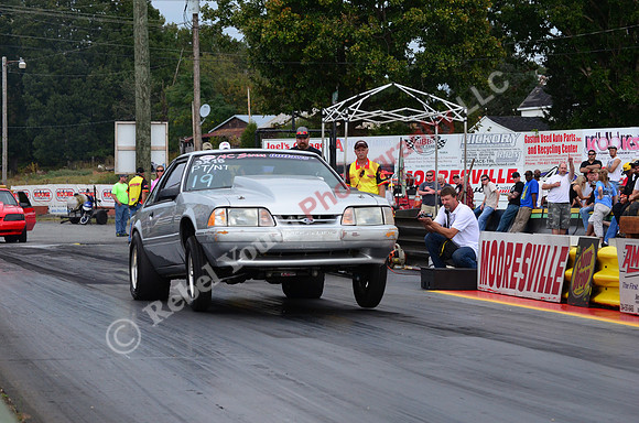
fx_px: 2391
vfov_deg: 10.1
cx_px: 320
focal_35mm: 135
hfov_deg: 15.2
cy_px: 212
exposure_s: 1/1000
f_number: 8
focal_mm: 90
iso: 1000
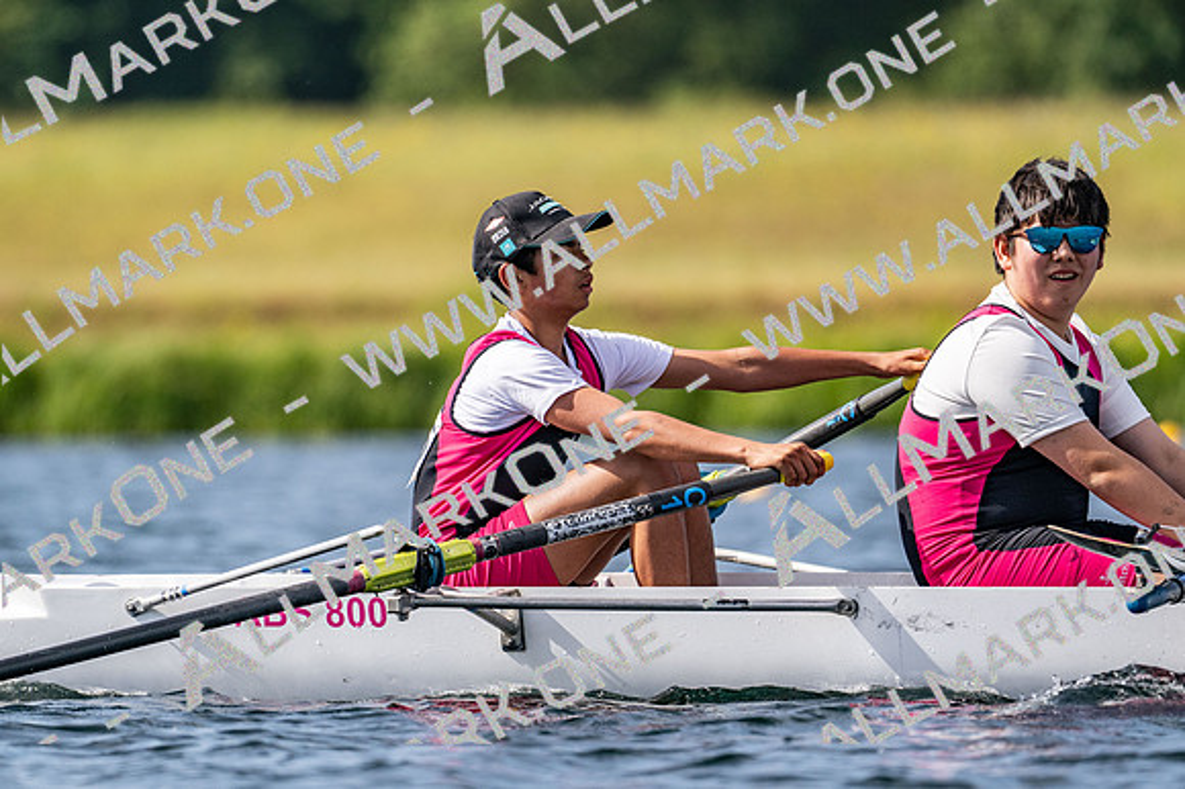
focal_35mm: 600
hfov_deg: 3.4
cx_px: 592
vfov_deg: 2.3
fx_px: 19738
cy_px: 394
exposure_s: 1/2500
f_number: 4.5
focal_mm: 400
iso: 220
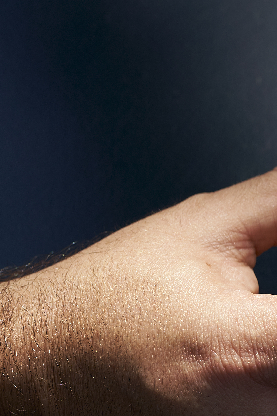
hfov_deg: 7.8
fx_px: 1892
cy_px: 156
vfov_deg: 12.5
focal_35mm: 164
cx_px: 640
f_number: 5
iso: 100
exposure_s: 1/500
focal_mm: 50
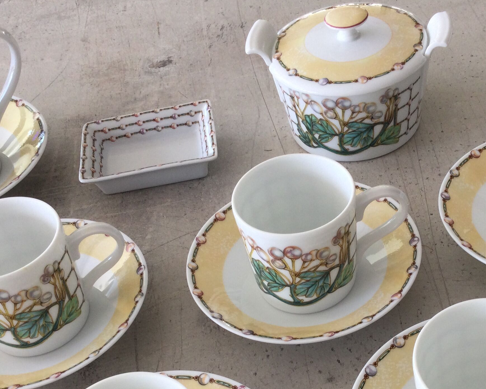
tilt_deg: -48.2
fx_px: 820
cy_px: 305
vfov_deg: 26.2
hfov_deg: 32.9
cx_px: 305
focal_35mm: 57
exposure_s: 1/50
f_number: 2.4
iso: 25
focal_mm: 3.3
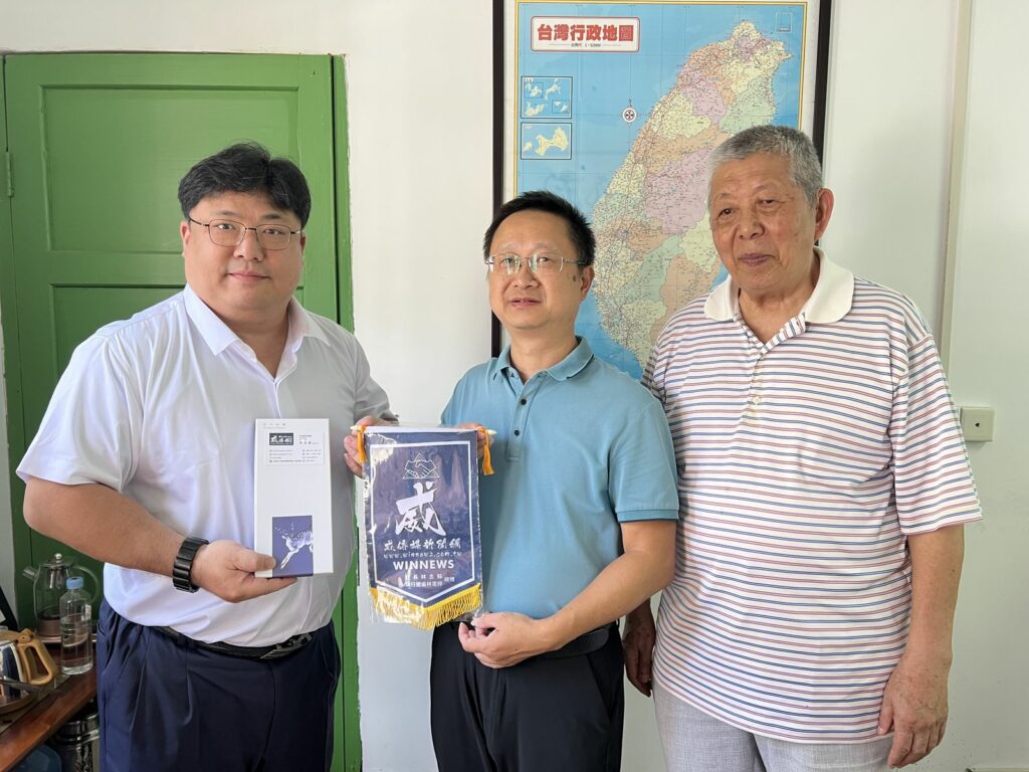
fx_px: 773
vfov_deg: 53.1
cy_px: 386
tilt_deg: -5.7
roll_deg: -0.2
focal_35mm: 26
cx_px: 514
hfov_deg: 67.3
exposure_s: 1/50
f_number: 1.5
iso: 125
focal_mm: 5.7
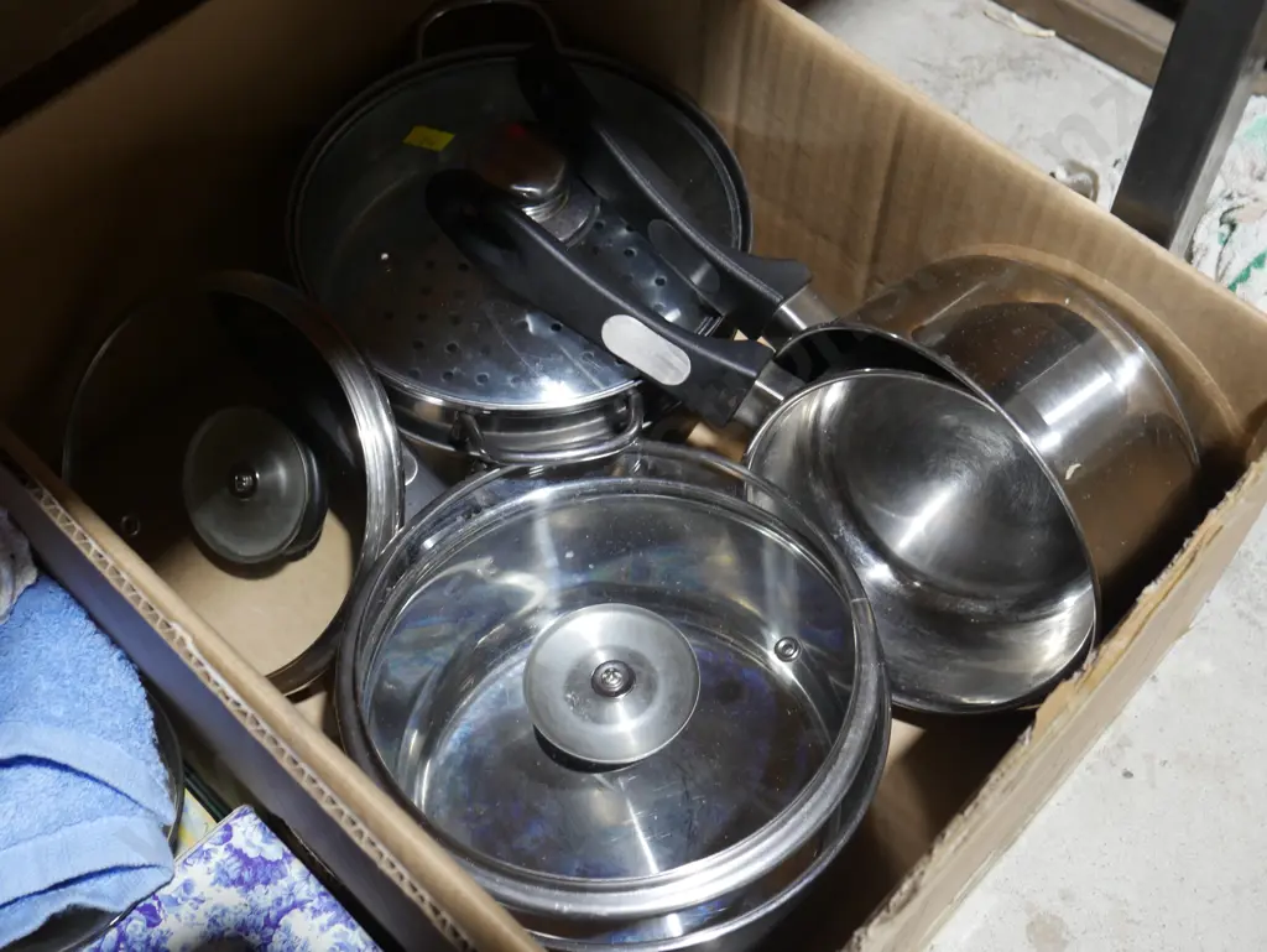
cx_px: 634
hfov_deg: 41.2
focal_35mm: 46
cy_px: 476
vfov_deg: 31.5
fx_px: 1684
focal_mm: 23
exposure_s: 1/60
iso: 800
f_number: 5.1
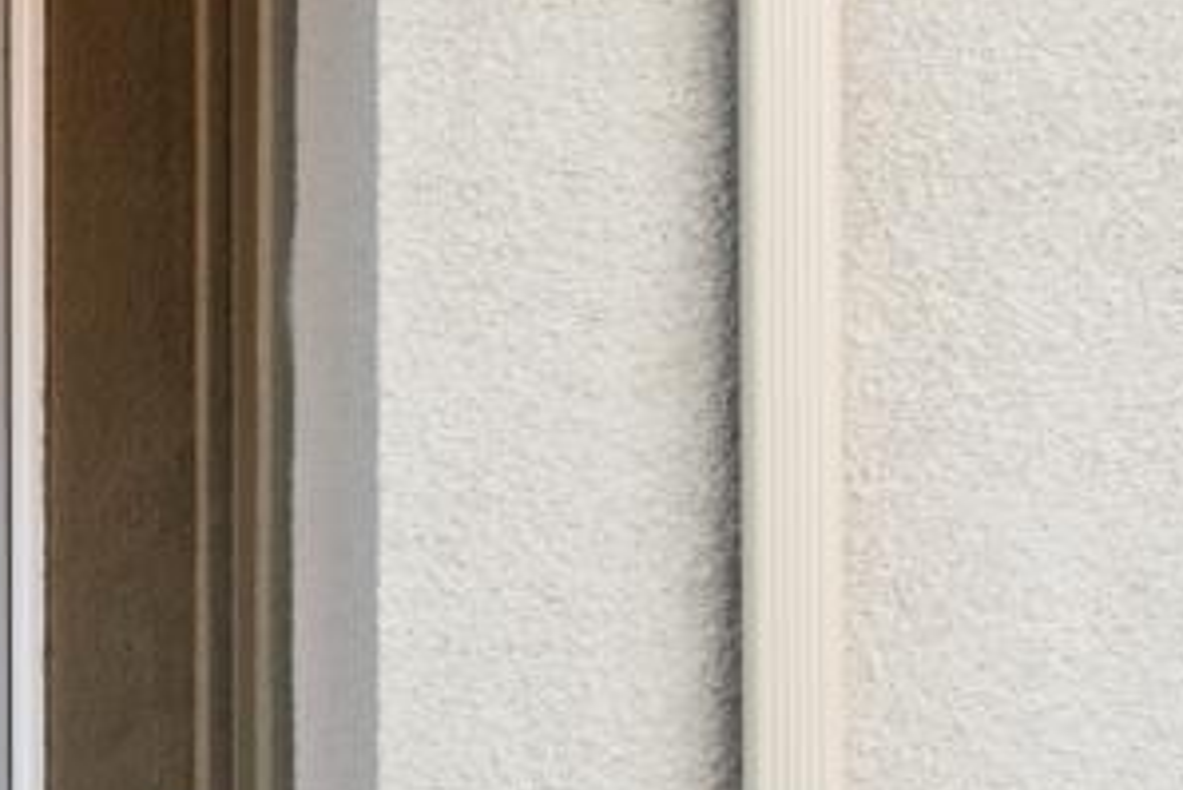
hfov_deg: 7.6
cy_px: 540
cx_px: -516
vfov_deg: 5.2
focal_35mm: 267
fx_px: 8778
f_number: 7.1
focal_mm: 53
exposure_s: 1/10
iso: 320
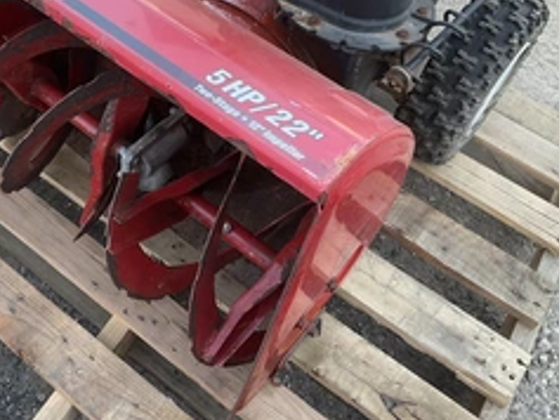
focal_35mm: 49
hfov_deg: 37.8
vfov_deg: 29.4
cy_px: 120
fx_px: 792
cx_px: 134
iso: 32
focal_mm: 3
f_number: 1.8
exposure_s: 1/122
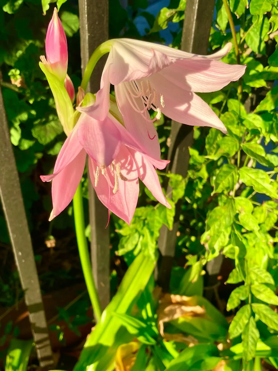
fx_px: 278
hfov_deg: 53.0
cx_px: 139
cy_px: 186
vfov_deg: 67.3
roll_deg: -2.0
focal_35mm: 26
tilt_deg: -38.8
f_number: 1.6
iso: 32
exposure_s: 1/734
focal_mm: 4.2
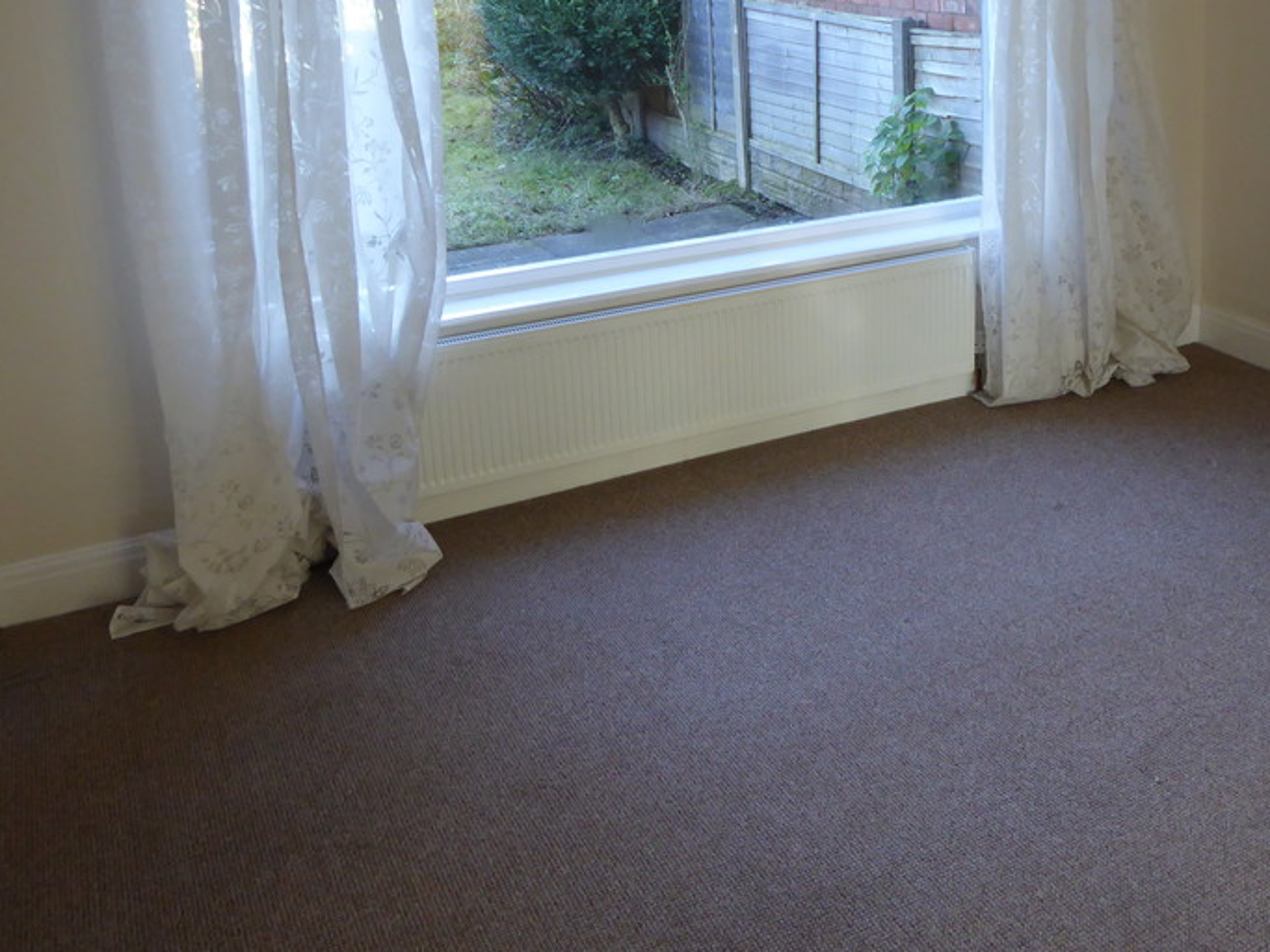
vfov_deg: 38.6
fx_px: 1321
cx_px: 865
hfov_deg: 50.3
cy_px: 240
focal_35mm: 36
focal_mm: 4.3
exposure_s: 1/60
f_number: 3.3
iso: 250
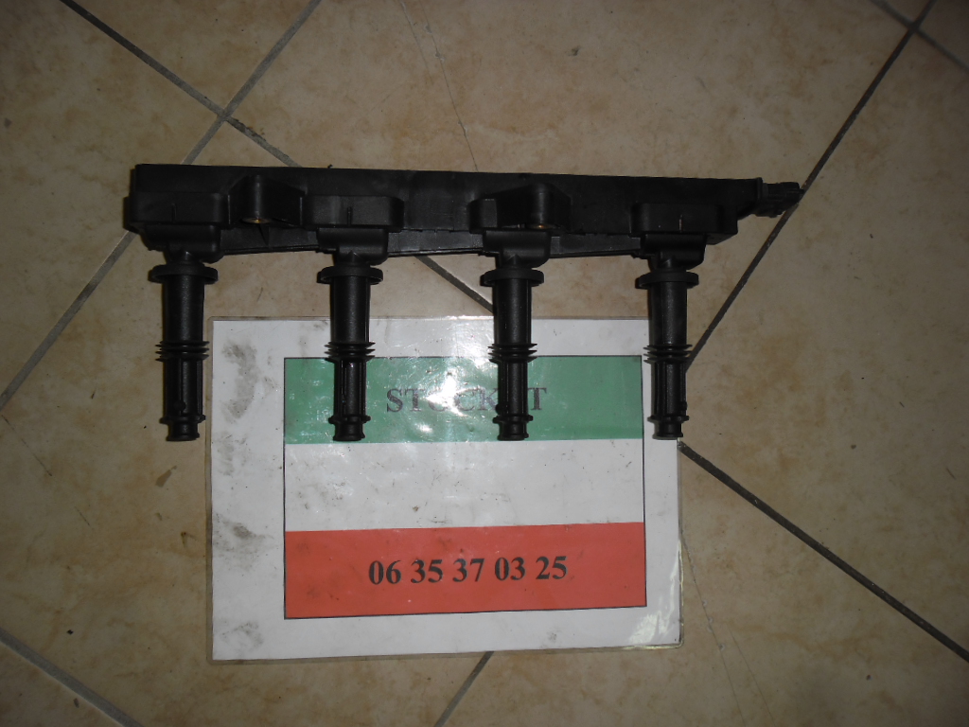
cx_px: 484
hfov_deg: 65.3
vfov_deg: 51.4
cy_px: 364
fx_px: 756
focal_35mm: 27
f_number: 3.5
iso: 80
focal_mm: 4.9
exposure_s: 1/45
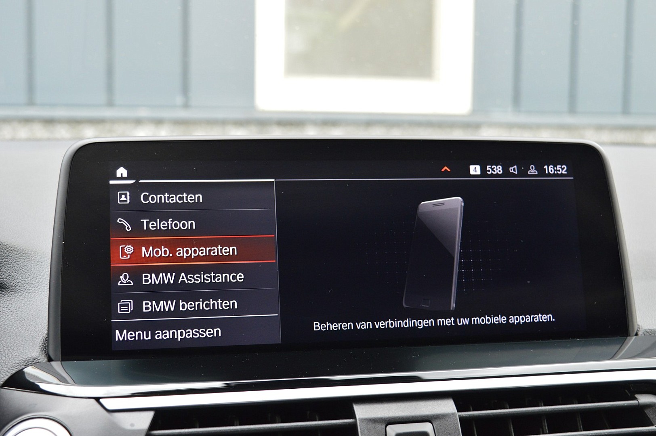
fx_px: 929
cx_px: 328
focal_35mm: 51
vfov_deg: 26.4
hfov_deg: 38.9
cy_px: 218
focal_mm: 34
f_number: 7.1
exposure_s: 1/60
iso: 800
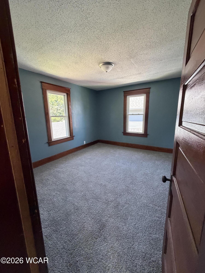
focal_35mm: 14
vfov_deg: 102.1
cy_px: 136
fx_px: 111
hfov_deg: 85.7
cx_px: 102
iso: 320
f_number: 2.2
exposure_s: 1/64
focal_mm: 2.22
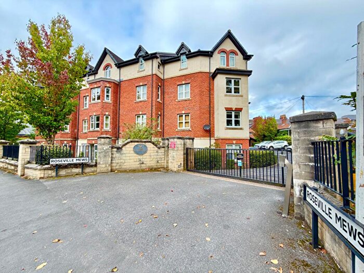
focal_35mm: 14
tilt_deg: +3.2
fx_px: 147
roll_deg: -0.1
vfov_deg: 85.7
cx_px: 182
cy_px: 136
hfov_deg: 102.1
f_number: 2.2
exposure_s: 1/230
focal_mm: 2.22
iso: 40
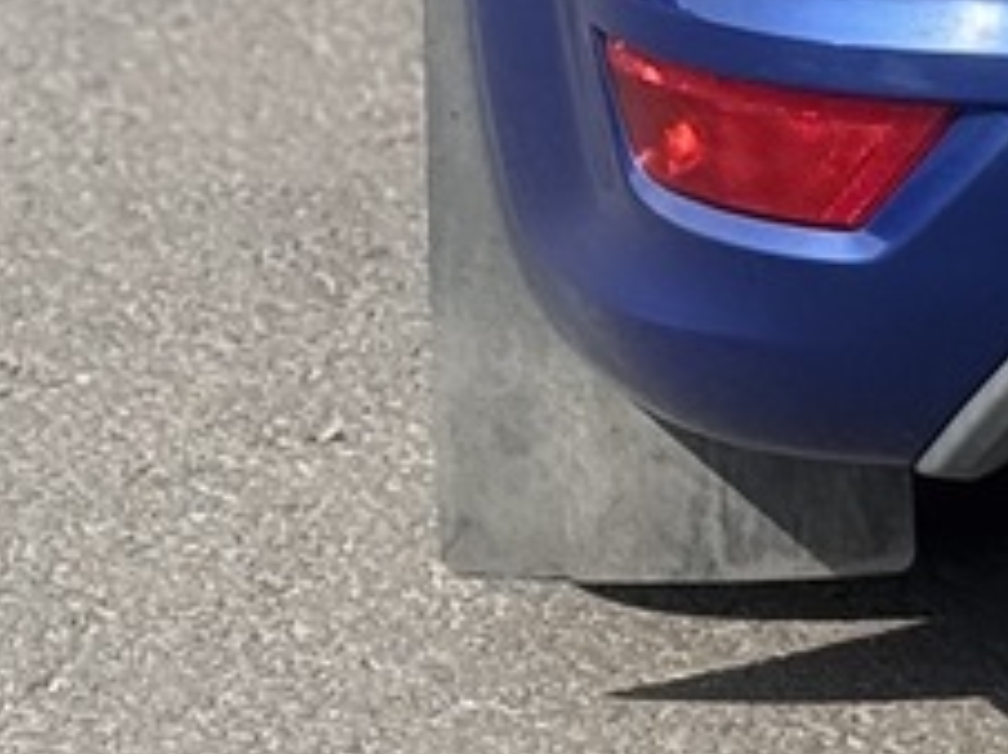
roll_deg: -1.5
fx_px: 8901
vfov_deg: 4.8
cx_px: 2159
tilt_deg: -10.5
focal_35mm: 306
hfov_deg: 6.3
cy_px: -732
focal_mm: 6.76
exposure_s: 1/3096
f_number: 1.78
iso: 100
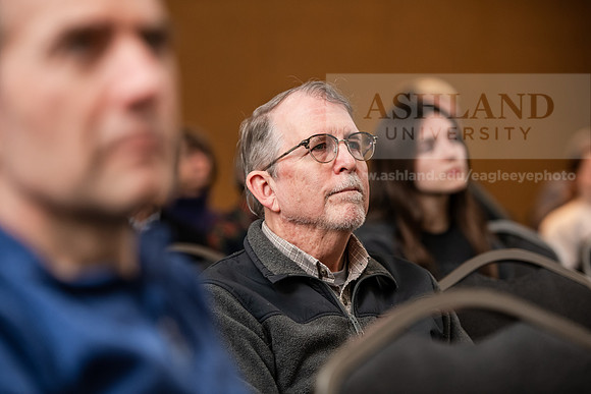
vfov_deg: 11.2
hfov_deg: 16.8
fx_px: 2003
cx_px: 296
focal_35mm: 122
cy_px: 197
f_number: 3.2
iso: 1000
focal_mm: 122
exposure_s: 1/160
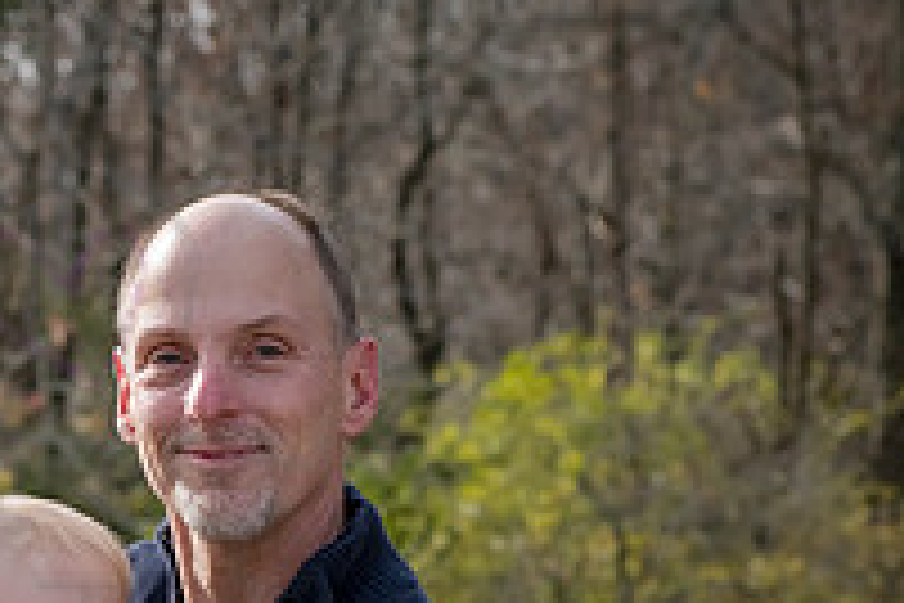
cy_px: 857
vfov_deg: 5.2
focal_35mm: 265
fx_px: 6654
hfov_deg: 7.7
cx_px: 76
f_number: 7.1
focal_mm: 92
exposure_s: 1/500
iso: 400
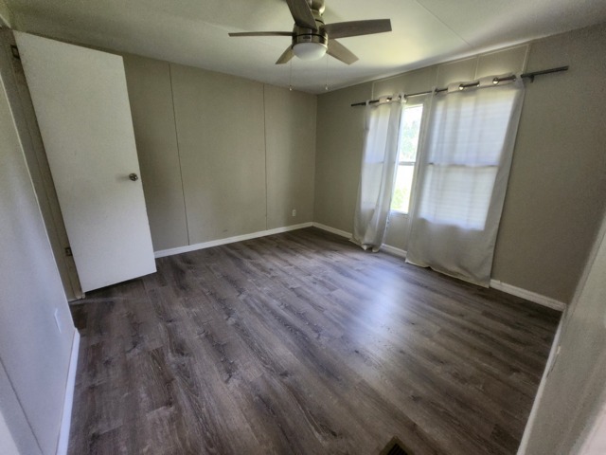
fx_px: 228
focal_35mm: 13
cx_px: 303
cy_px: 228
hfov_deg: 106.2
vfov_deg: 89.9
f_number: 2.2
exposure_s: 1/40
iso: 320
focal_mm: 1.7
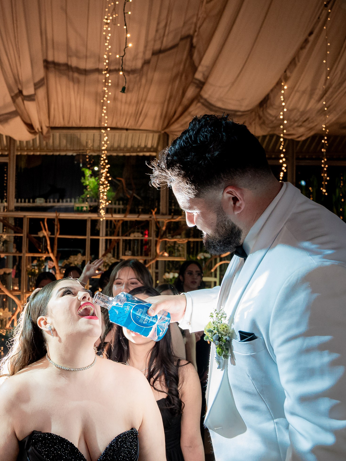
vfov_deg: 42.9
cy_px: 247
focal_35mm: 44
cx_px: -3
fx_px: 586
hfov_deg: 30.5
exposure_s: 1/160
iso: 2000
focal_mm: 28
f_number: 5
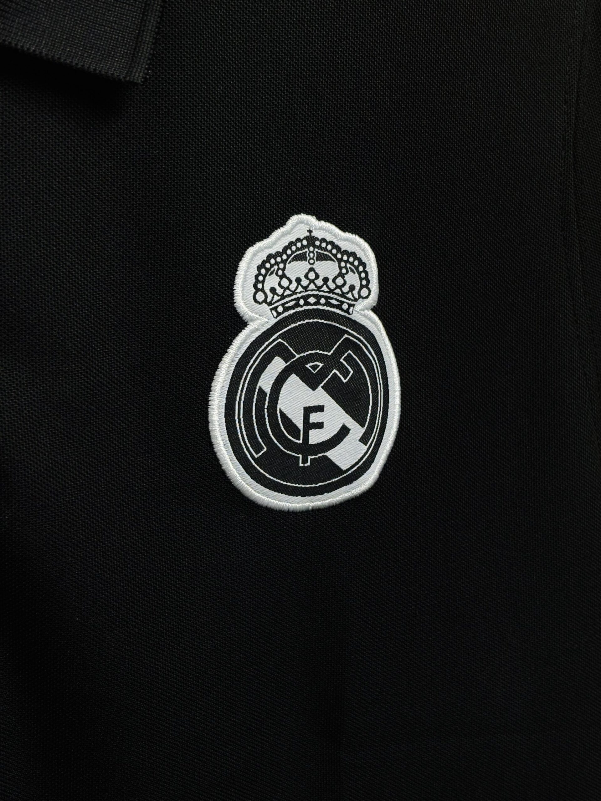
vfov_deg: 36.8
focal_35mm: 52
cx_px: 300
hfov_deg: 28.0
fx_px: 1204
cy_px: 400
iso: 64
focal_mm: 5.96
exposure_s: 1/50
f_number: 1.6
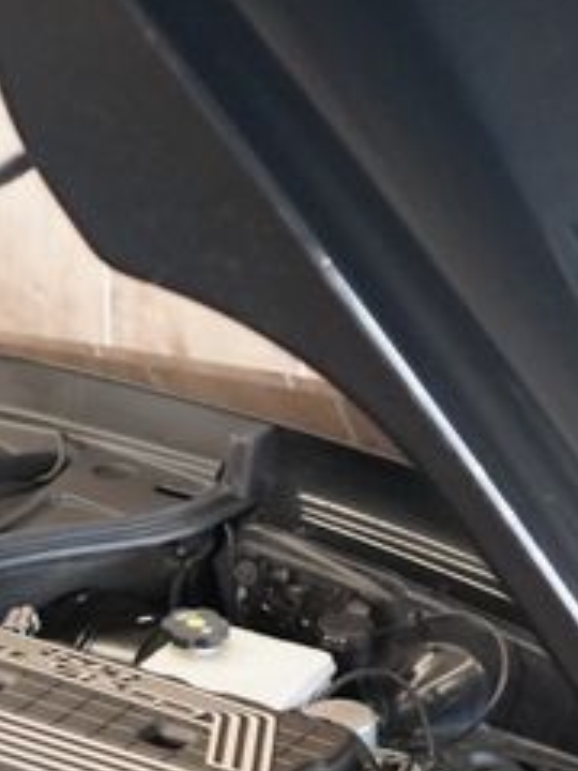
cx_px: 100
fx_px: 2560
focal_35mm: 115
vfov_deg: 16.7
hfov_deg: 12.8
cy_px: 811
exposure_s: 1/160
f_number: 3.5
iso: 10000
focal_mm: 28
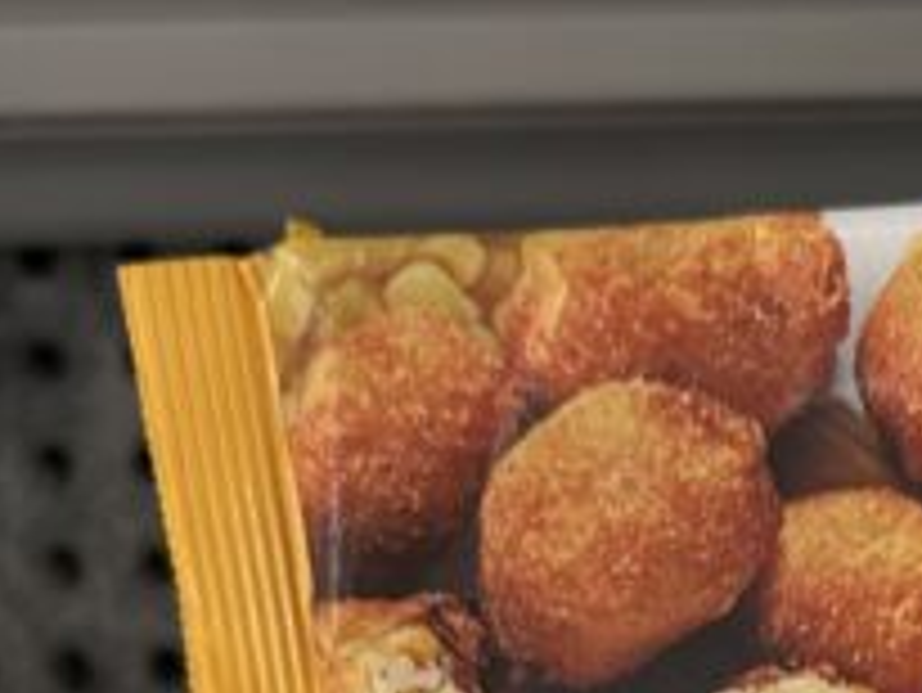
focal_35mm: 120
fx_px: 3198
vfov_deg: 10.8
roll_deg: +1.4
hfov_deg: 16.2
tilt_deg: -15.4
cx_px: 850
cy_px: 1562
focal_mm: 6.86
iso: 100
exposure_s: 1/128
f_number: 1.78
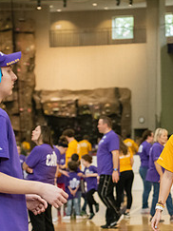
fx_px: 1074
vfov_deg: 12.2
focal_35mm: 161
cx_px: 185
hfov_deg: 9.1
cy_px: 173
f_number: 3.2
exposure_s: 1/200
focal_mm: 70
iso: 3200
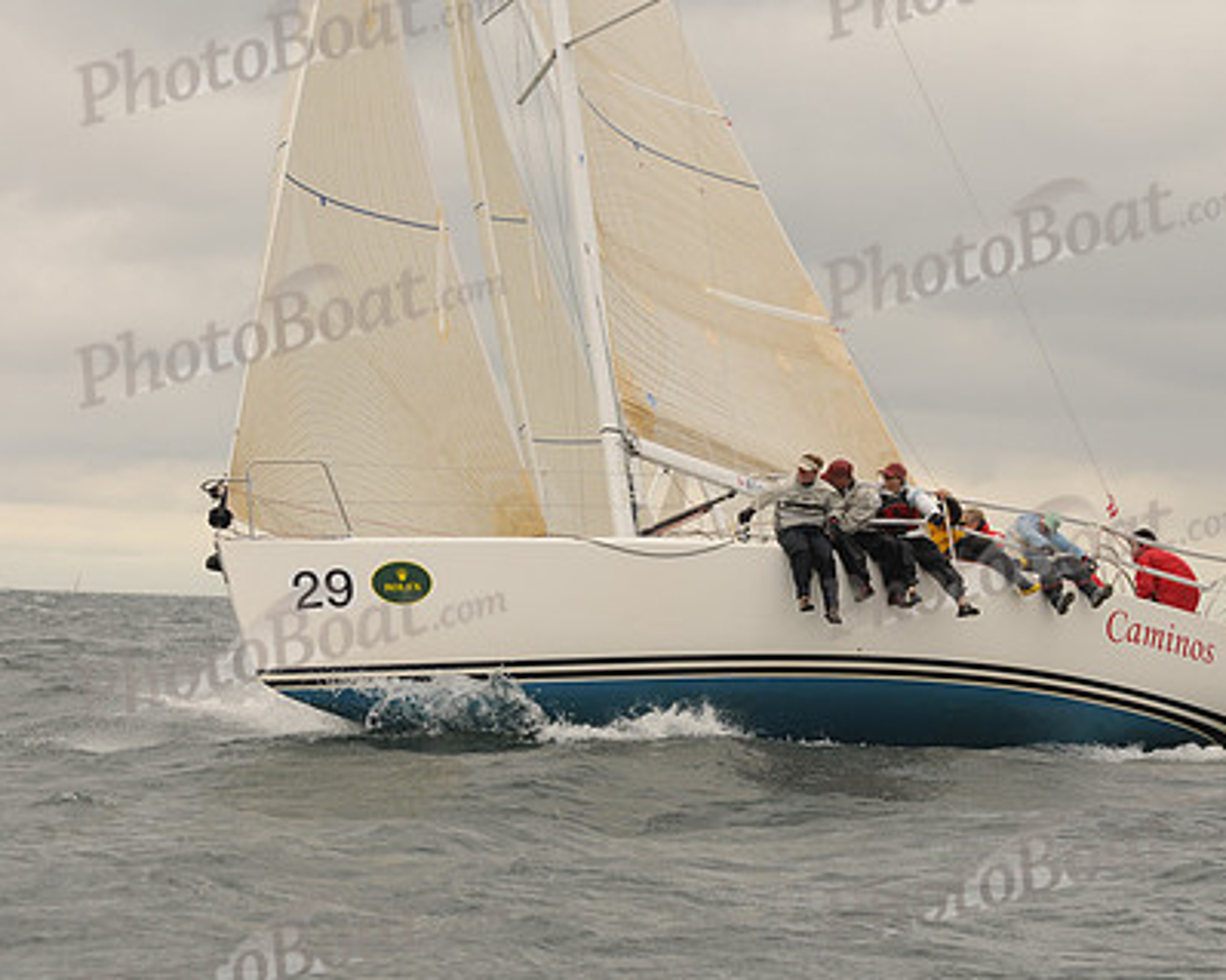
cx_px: 664
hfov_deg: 13.5
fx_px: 5187
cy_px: 444
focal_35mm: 143
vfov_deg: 10.8
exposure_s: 1/1000
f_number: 4
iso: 200
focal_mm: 70
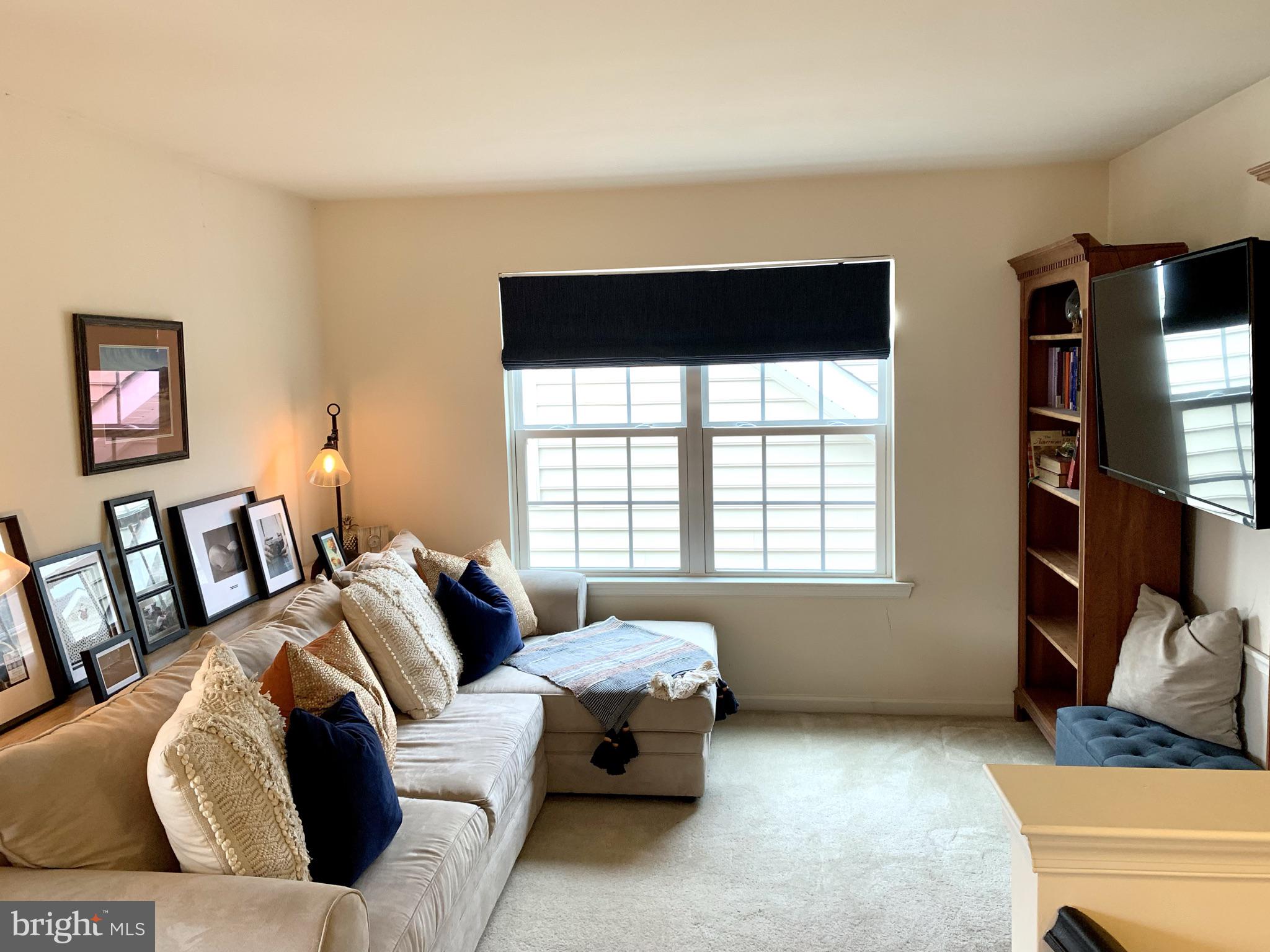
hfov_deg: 67.3
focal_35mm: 26
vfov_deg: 53.1
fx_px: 954
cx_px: 635
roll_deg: +1.3
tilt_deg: -6.2
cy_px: 476
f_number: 1.8
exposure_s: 1/60
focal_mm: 4.25
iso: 80
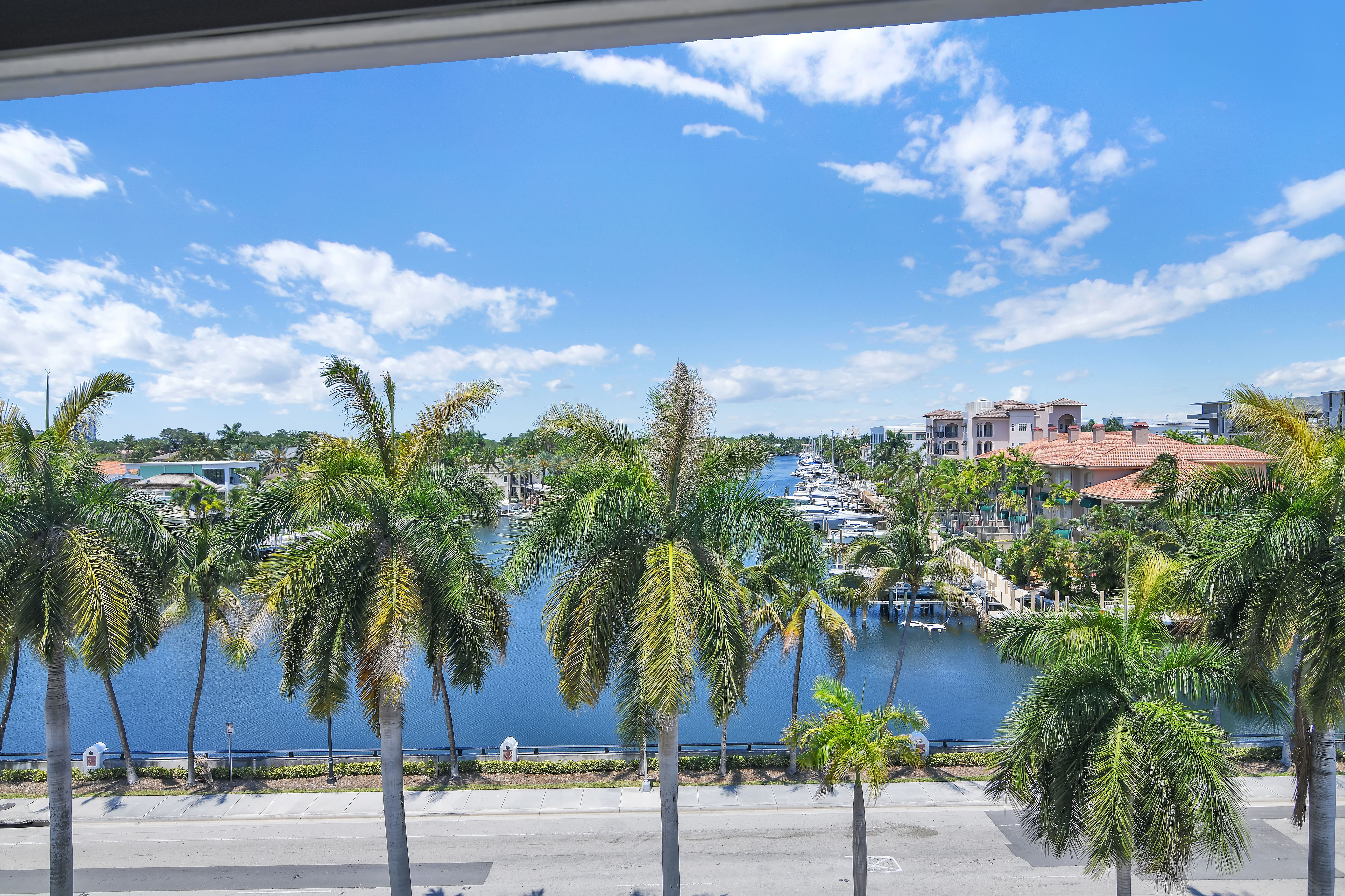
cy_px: 448
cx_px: 672
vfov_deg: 57.2
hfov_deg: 78.6
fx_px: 822
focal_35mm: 22
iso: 200
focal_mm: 22
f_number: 11
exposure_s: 1/250
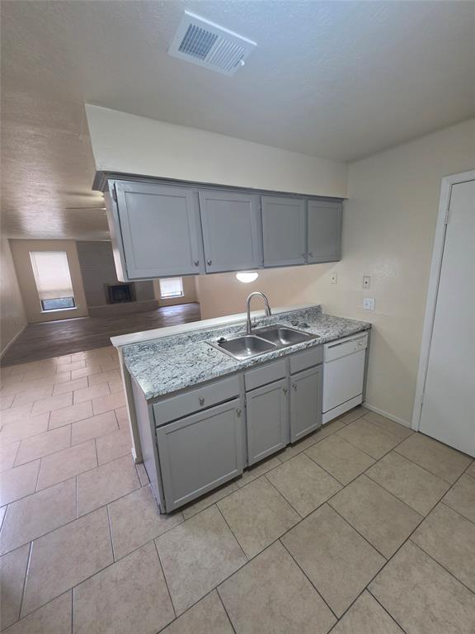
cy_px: 317
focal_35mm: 13
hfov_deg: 89.9
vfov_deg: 106.2
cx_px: 238
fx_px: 238
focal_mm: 2.2
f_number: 1.9
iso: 250
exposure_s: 1/120
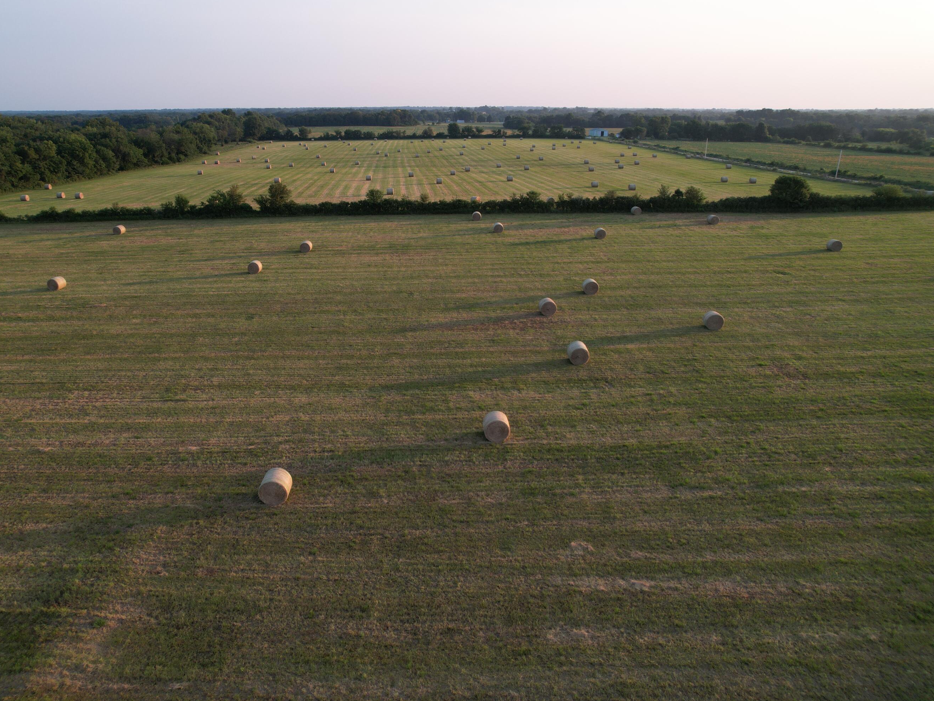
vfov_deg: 56.8
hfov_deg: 71.4
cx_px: 415
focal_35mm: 24
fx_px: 648
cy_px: 350
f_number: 2.8
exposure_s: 1/60
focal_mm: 8.38
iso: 110
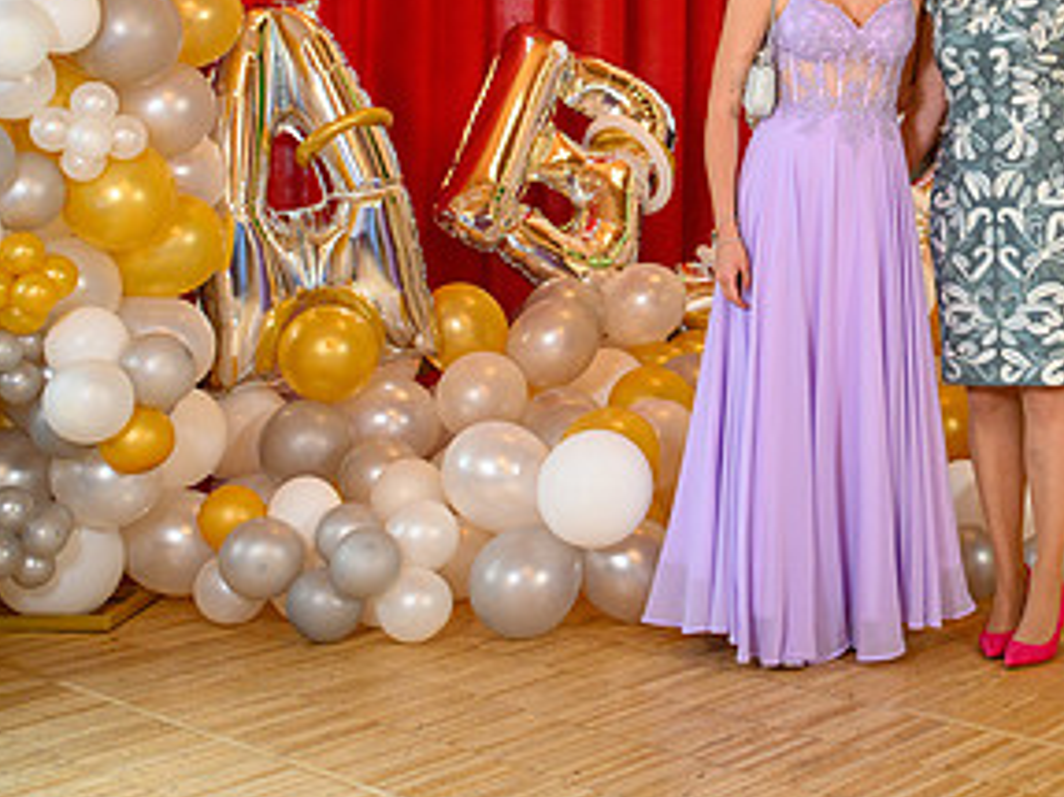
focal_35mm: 68
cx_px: 927
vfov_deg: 21.2
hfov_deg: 27.7
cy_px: 122
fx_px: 2089
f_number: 3.5
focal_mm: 35
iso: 1250
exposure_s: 1/100
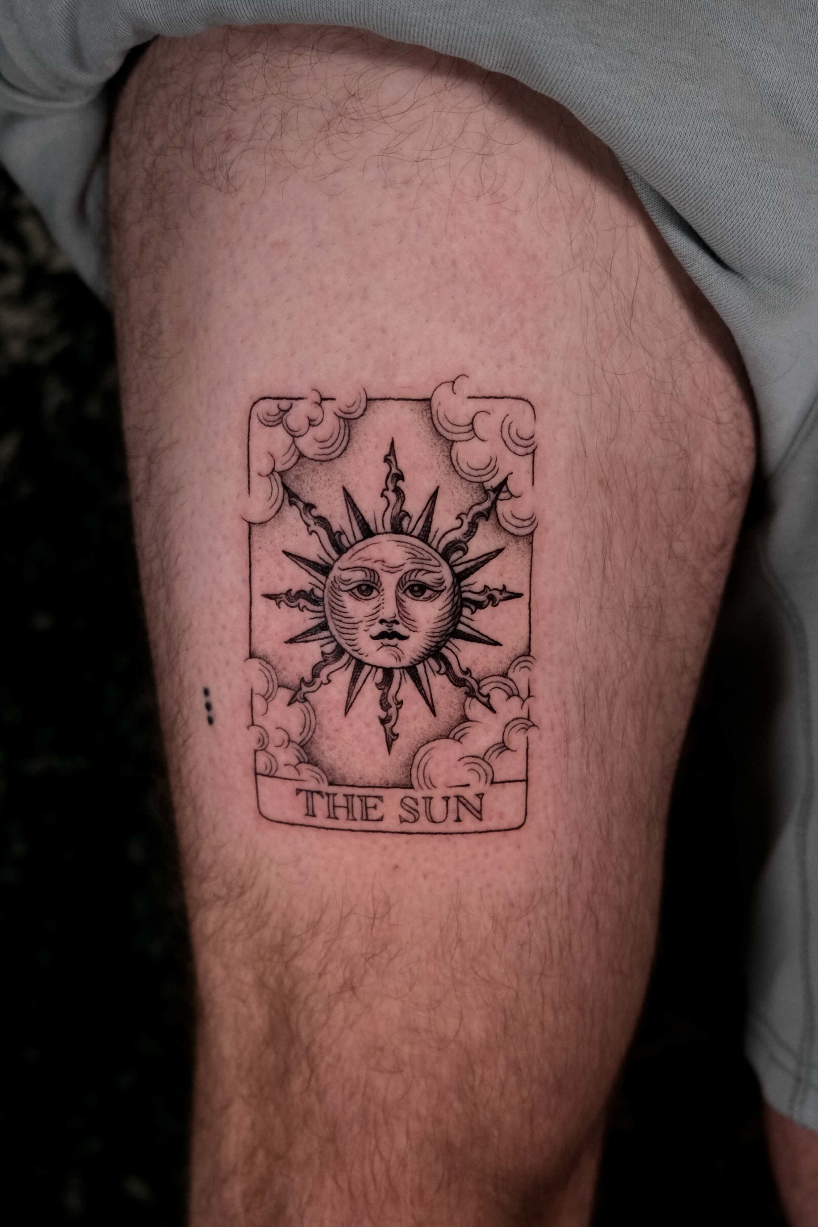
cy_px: 614
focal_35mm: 38
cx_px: 409
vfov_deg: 50.7
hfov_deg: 35.1
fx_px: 1295
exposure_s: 1/125
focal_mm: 25.4
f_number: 3.2
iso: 2000
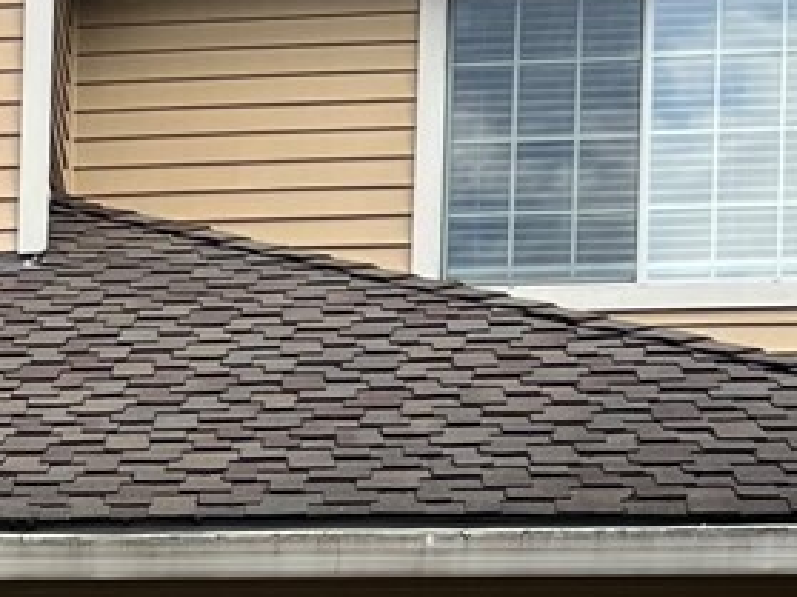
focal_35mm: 149
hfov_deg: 12.4
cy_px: 963
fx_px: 3429
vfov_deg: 9.6
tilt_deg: +1.6
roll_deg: -2.1
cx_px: -526
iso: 50
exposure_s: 1/1295
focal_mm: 5.7
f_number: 1.5
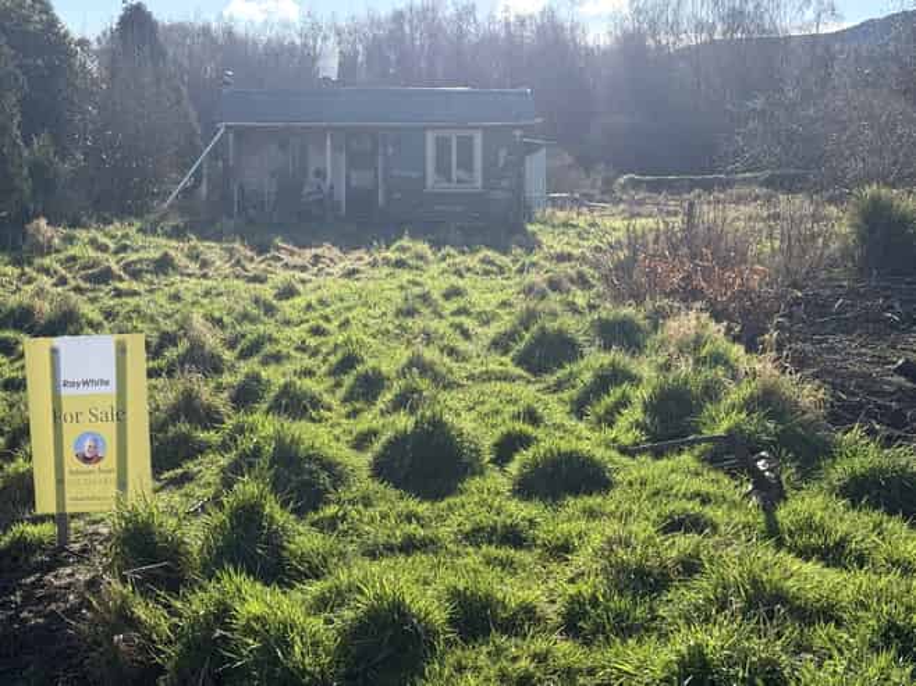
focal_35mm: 48
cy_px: 343
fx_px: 1270
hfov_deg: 39.7
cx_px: 458
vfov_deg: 30.2
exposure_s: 1/4098
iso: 80
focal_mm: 6.76
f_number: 1.78
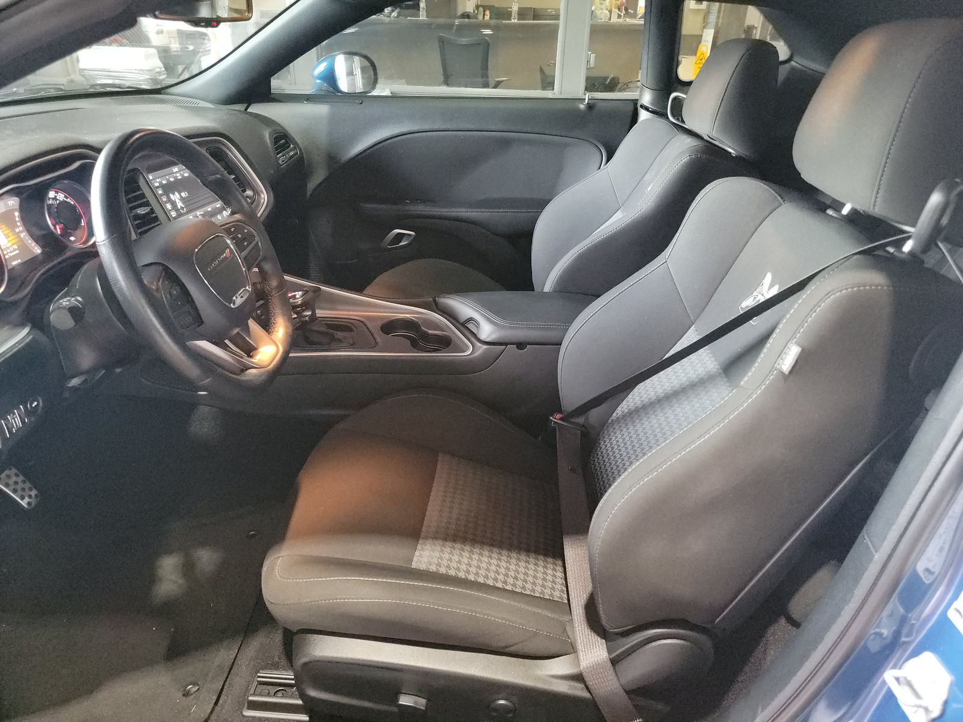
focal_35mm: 24
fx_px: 668
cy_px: 361
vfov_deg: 56.8
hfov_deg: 71.6
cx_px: 482
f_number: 1.8
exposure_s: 1/59
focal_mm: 6.7
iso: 3018
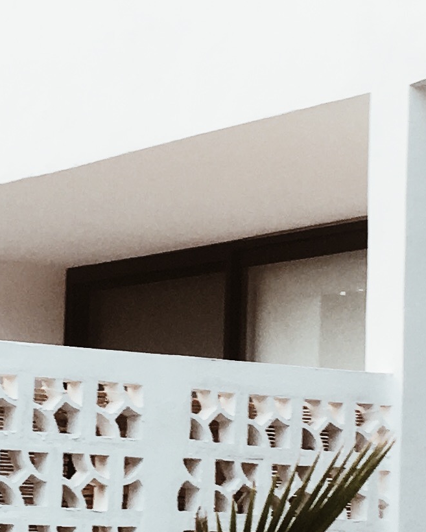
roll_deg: -1.5
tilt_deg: +3.7
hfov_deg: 11.1
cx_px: 139
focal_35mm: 139
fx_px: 2190
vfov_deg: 13.8
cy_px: 406
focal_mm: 4.15
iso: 32
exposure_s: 1/60
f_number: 2.2
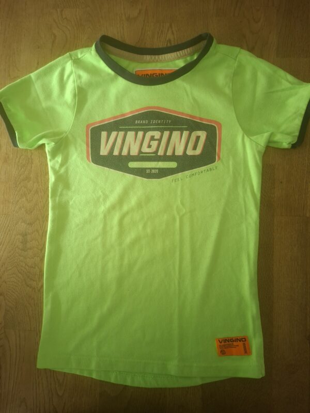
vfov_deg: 73.9
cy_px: 206
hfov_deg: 58.9
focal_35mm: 23
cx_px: 155
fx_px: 275
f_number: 1.8
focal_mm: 5.54
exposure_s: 1/33
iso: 250
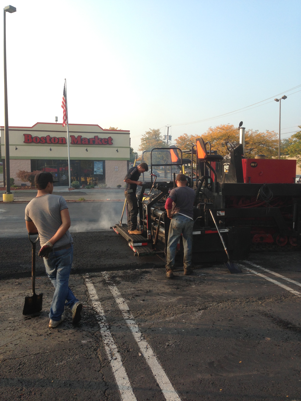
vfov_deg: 55.4
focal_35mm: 33
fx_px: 383
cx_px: 150
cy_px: 200
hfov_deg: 42.9
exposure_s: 1/384
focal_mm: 4.13
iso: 50
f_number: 2.4
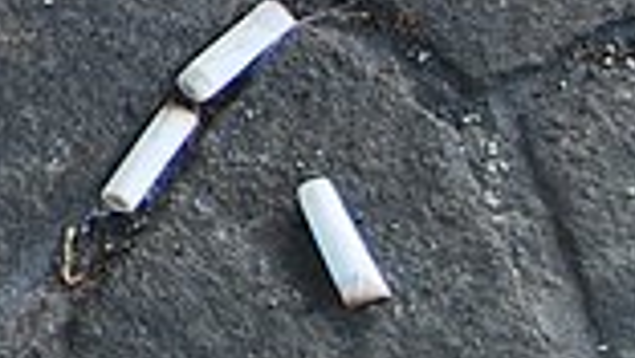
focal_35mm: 319
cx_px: -794
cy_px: -478
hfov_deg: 6.5
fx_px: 5382
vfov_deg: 3.8
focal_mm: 31
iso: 100
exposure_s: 1/60
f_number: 4.2
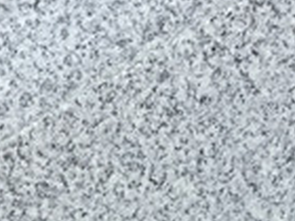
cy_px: 563
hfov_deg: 9.9
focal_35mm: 200
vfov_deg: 6.9
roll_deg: +33.5
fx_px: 1704
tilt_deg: -35.8
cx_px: 160
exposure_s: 1/215
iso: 25
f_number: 2.4
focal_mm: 3.3
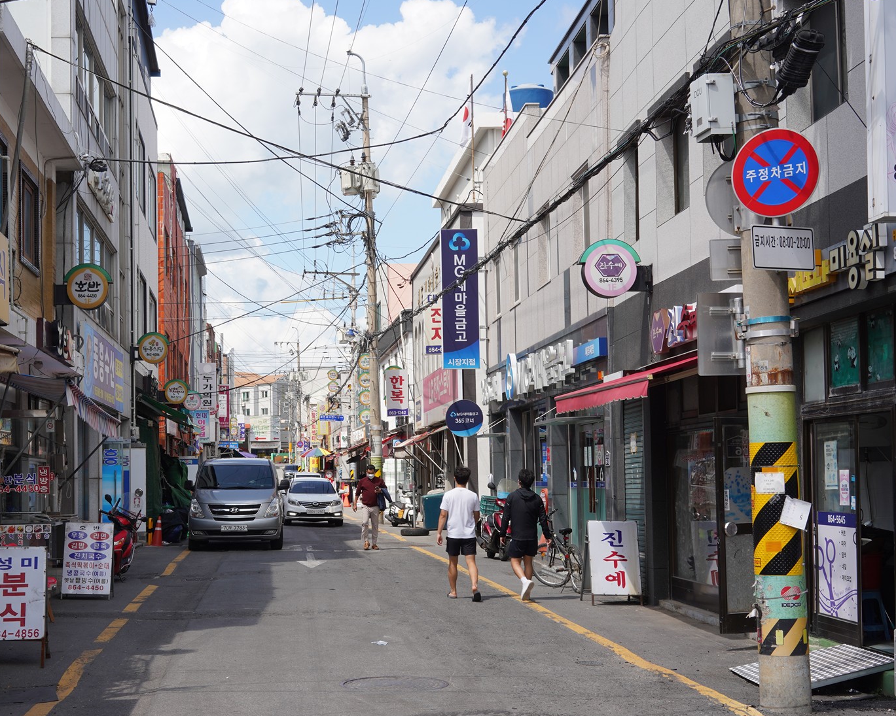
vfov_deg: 31.4
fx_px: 1273
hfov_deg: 38.6
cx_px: 355
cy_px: 349
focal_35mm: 48
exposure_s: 1/100
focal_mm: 35
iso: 100
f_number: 11
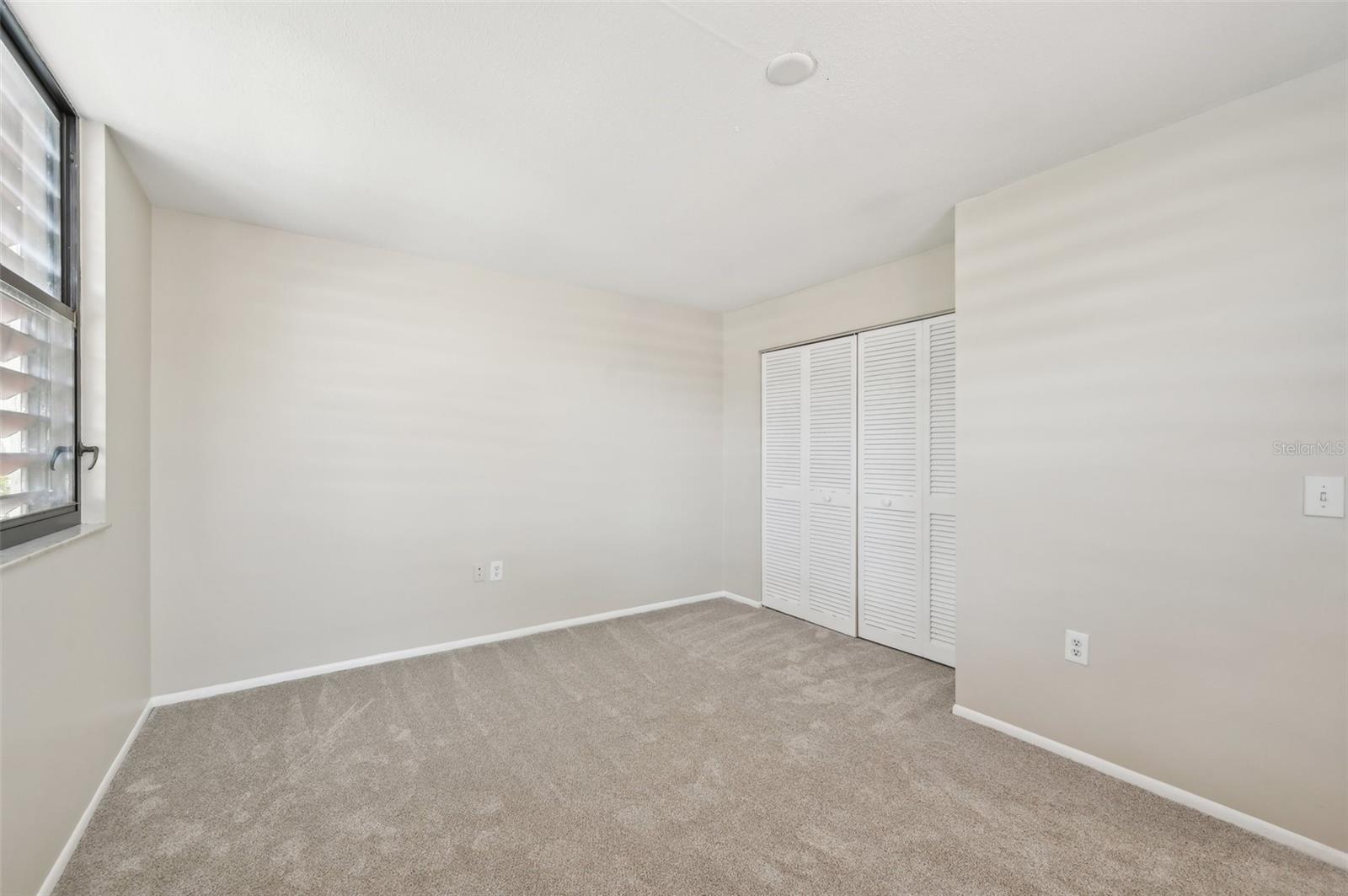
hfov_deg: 104.3
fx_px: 524
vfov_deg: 81.1
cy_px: 448
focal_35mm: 14
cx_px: 674
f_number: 8
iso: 400
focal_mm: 14
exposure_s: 1/13
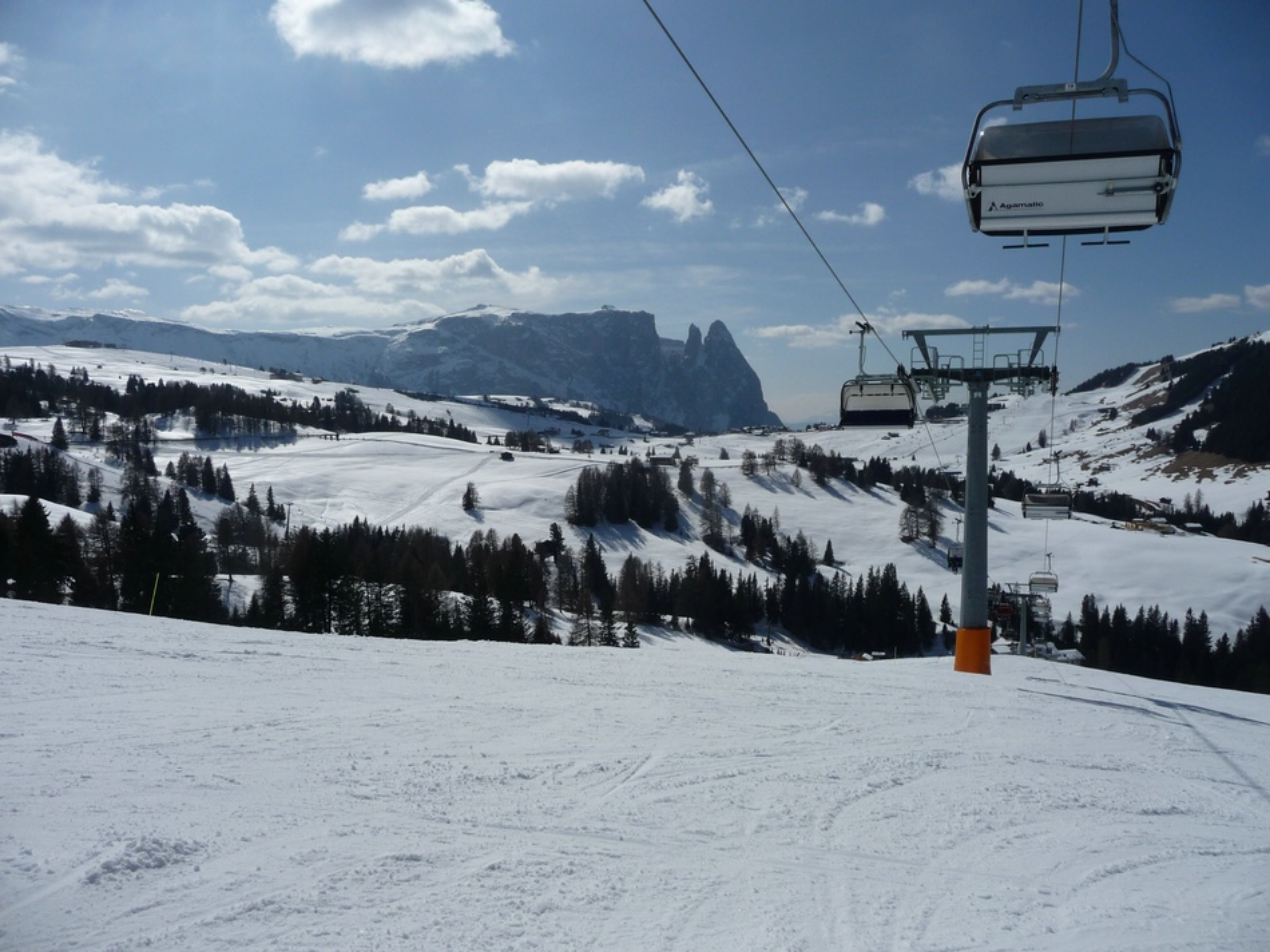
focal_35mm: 28
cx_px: 635
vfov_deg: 49.7
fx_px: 1027
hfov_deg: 63.5
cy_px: 476
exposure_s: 1/1300
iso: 100
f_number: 8
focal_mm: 4.7
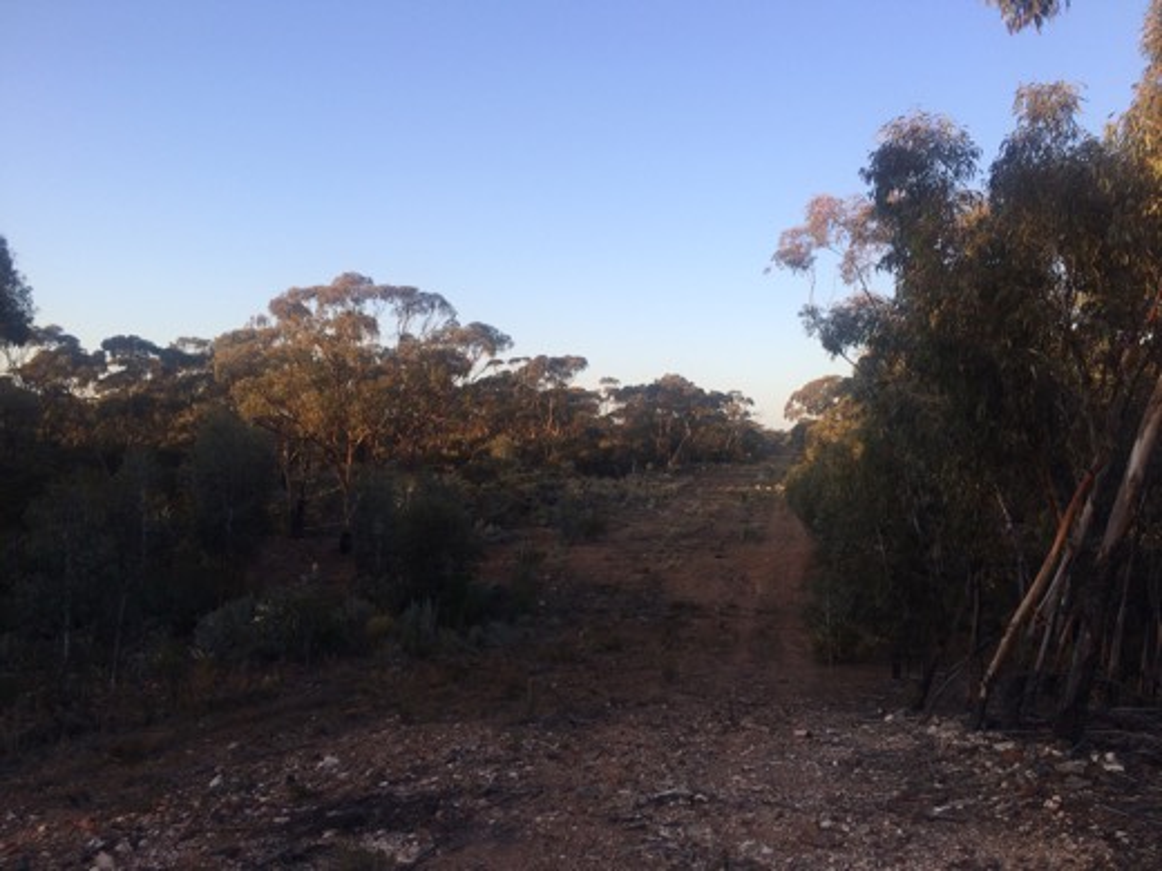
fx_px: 973
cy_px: 436
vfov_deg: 48.2
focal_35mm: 29
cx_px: 581
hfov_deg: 61.7
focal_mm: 4.15
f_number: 2.2
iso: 32
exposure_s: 1/419
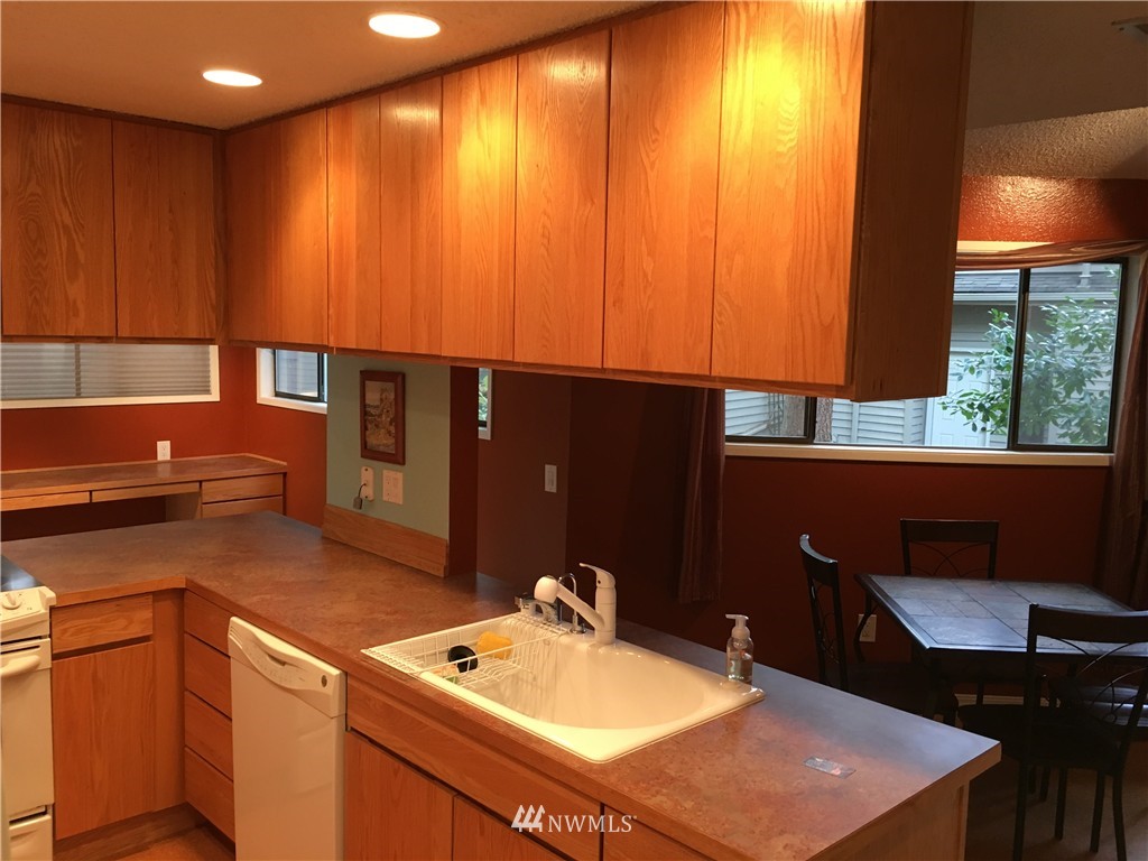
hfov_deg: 61.7
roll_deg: -1.7
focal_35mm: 29
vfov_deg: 48.2
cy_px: 430
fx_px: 962
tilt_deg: -6.1
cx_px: 574
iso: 100
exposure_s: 1/30
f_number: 2.2
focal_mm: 4.15
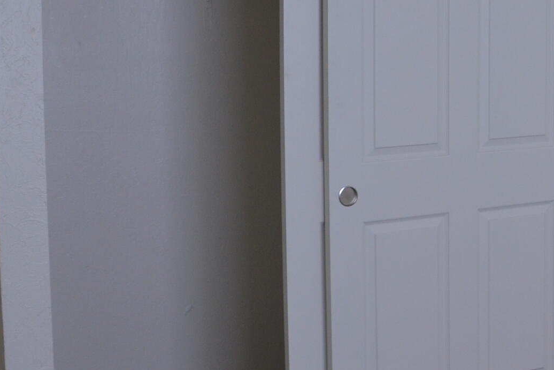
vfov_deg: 17.3
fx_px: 1200
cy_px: 56
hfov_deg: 24.0
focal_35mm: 78
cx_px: 637
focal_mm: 18
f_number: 5
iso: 400
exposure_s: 1/100
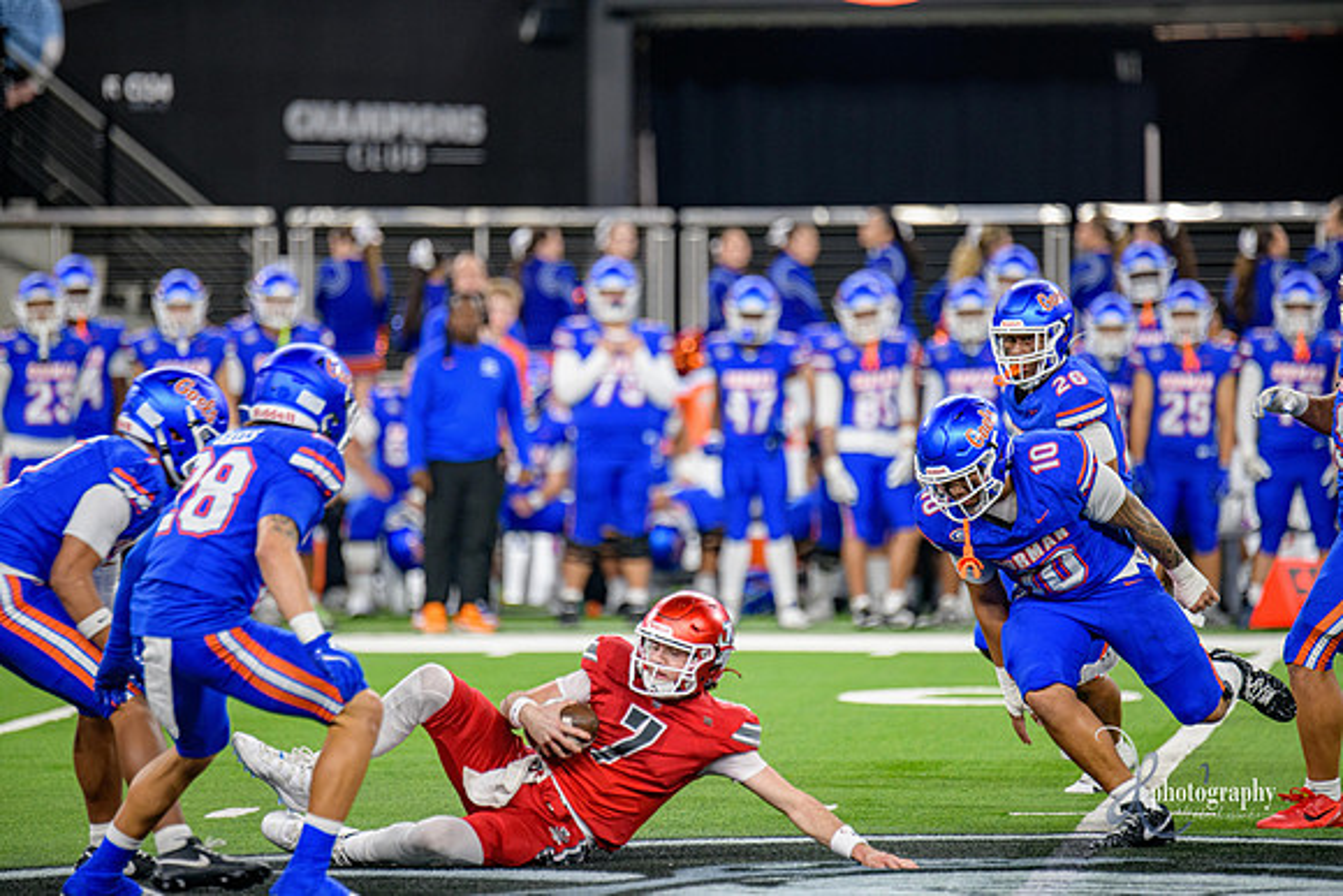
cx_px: 672
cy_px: 448
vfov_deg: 4.6
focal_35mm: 300
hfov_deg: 6.9
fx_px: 11194
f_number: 2.8
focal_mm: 300
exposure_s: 1/400
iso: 1000
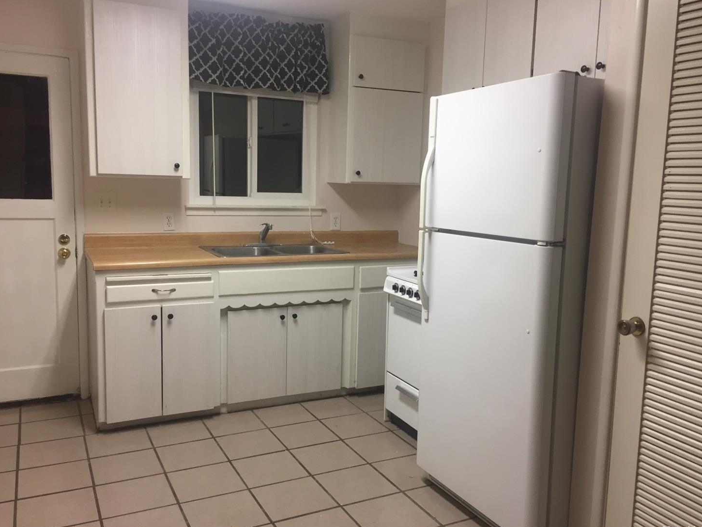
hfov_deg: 60.0
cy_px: 263
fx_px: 608
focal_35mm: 30
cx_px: 346
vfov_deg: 46.8
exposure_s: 1/30
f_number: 2.2
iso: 64
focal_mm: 4.15
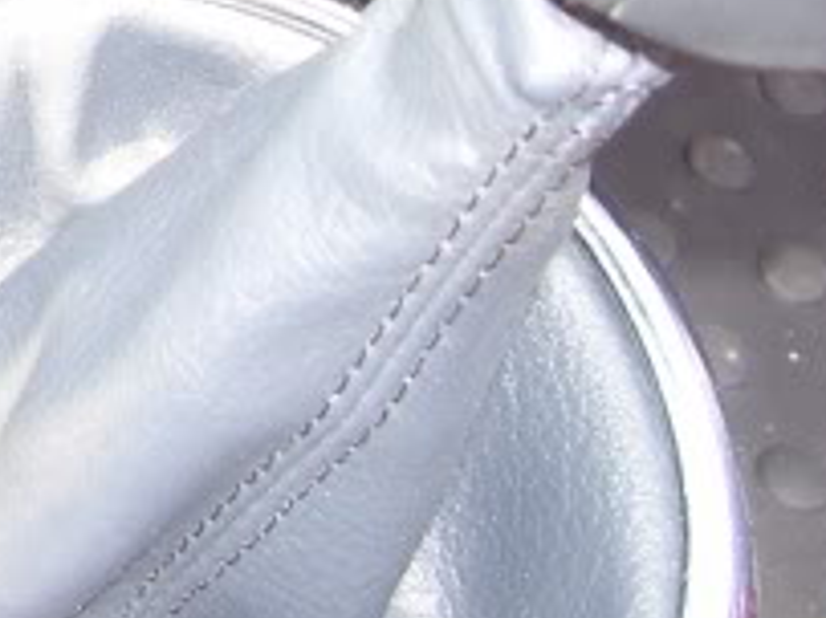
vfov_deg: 10.5
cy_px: -439
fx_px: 3196
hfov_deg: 13.1
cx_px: -741
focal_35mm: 134
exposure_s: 1/60
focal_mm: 5.6
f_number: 2.7
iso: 80
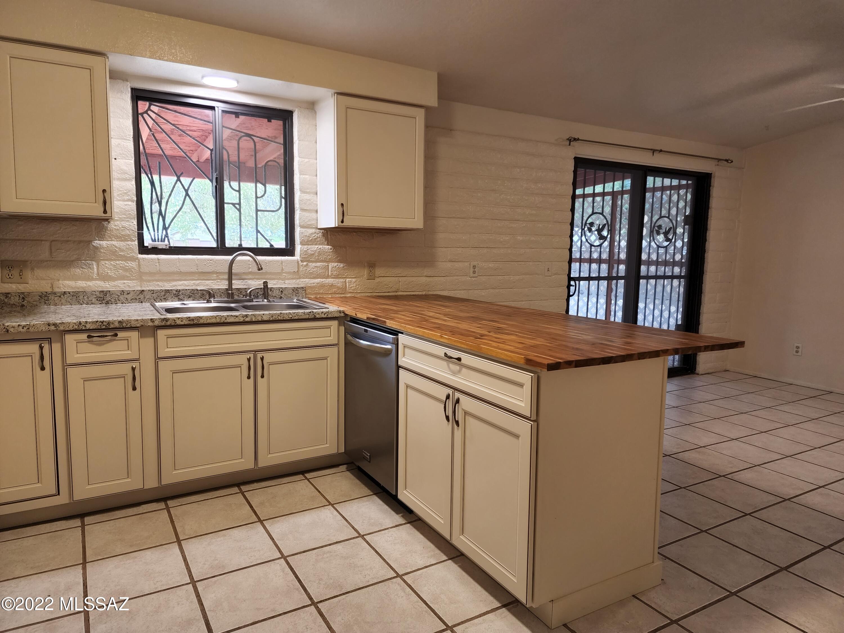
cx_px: 422
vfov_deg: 58.9
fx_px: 561
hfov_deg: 73.9
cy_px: 316
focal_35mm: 23
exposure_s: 1/120
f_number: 1.8
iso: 320
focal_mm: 6.4
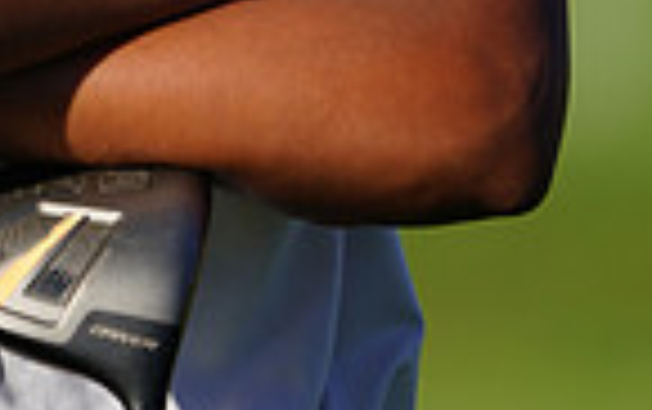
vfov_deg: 0.9
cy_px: -320
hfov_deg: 1.5
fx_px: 25528
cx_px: -137
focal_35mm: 1435
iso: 100
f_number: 6.3
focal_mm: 352
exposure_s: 1/500
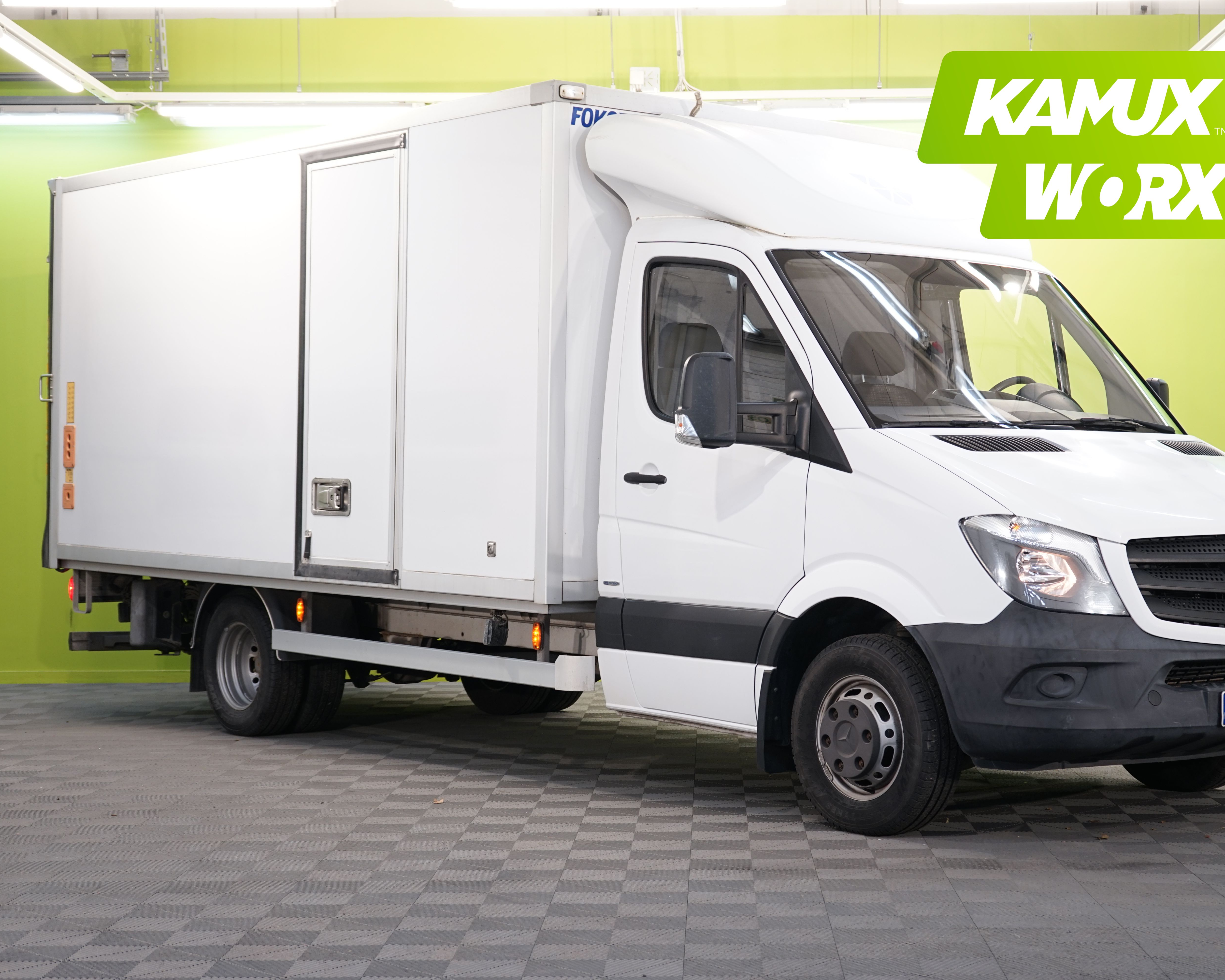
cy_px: 489
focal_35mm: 61
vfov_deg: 25.0
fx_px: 2212
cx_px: 704
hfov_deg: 30.9
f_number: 5
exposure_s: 1/20
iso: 320
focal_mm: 54
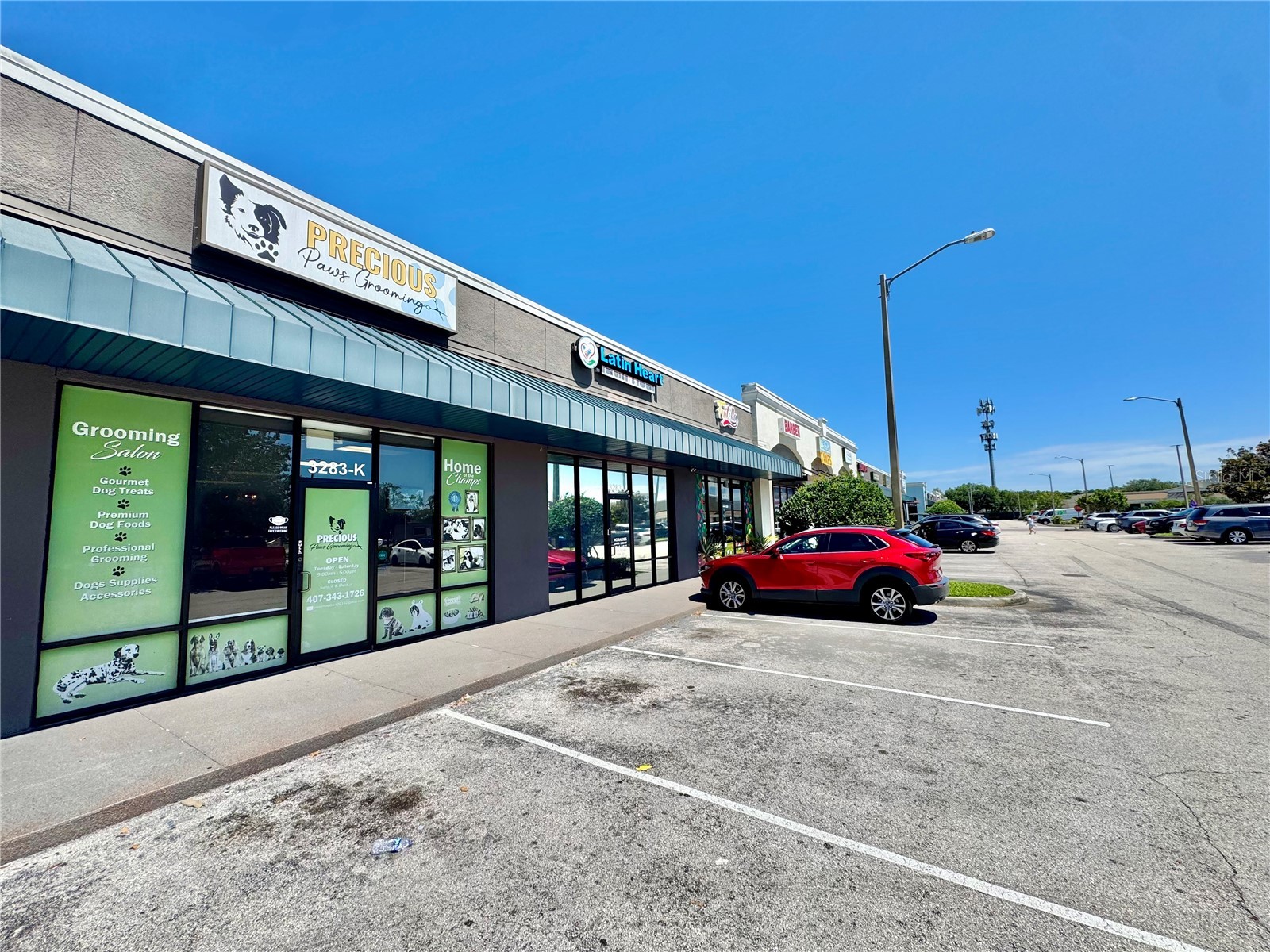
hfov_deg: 102.1
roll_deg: +1.8
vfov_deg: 85.7
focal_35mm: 14
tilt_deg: +5.2
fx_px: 514
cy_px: 476
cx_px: 635
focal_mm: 2.22
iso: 50
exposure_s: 1/1789
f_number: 2.2
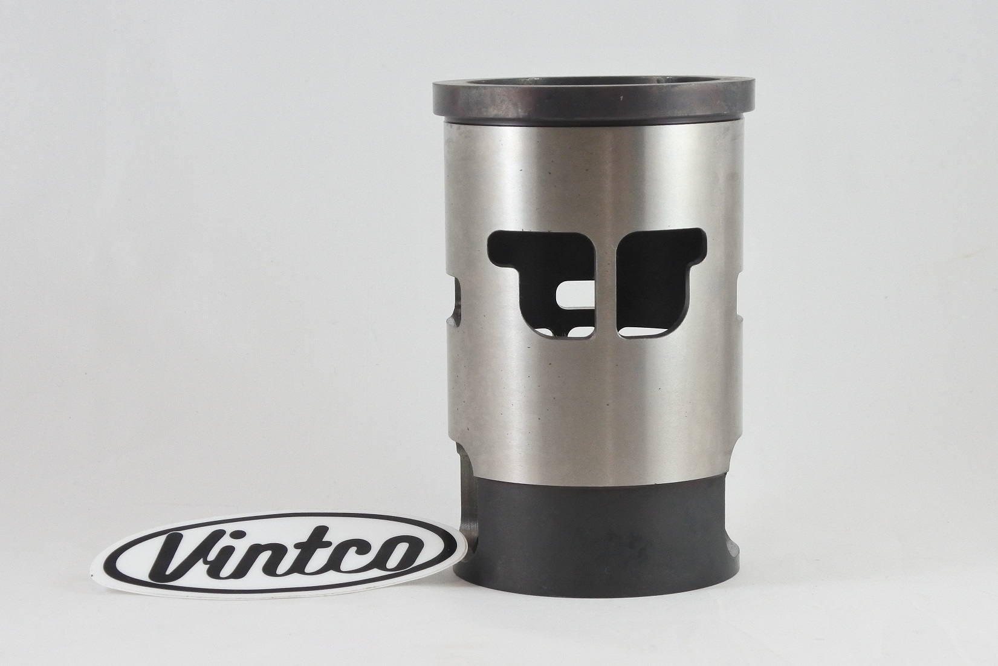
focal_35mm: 55
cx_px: 499
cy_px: 333
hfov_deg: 36.2
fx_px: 1525
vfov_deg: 24.6
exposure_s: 1/125
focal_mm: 20.6
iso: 560
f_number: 4.8
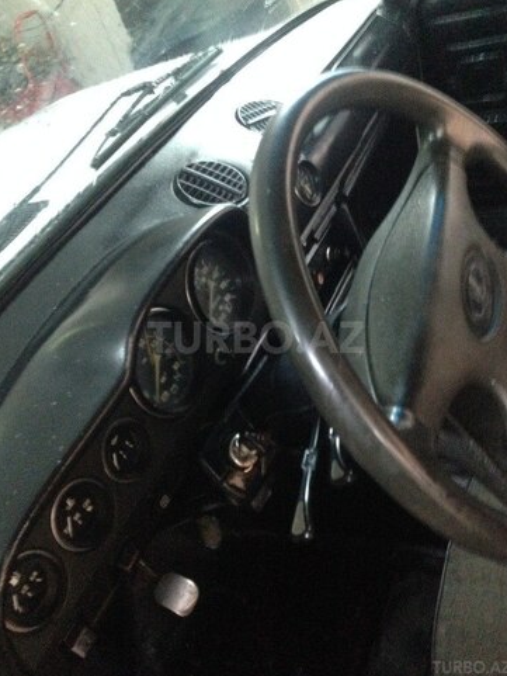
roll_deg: +20.2
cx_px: 256
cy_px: 337
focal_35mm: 34
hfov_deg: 41.8
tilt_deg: -35.5
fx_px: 664
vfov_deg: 53.9
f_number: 2.4
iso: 800
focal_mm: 4.12
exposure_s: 1/15
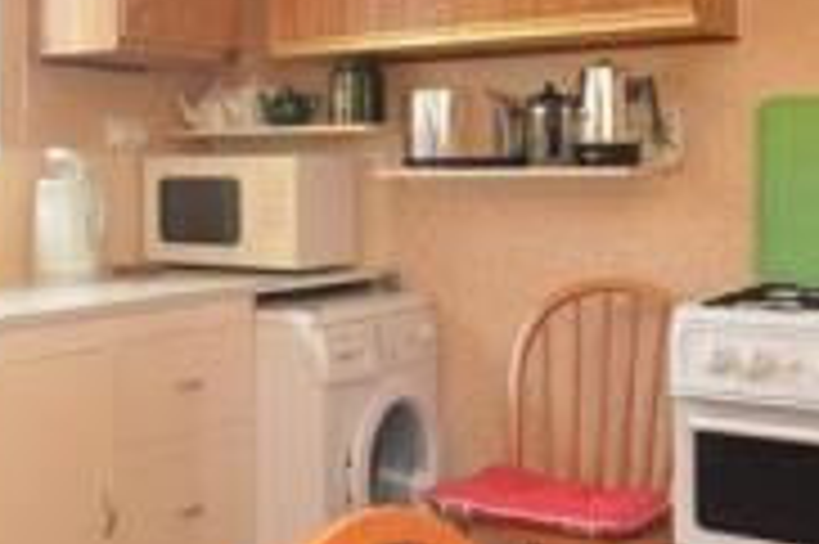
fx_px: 1227
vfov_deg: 24.8
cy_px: 148
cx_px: 40
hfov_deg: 34.3
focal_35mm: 54
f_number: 7.1
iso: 640
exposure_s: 1/20
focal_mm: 10
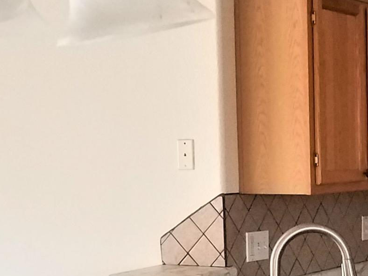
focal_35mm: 99
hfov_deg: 18.9
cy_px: 210
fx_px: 1052
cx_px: 420
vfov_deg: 14.9
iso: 200
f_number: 1.7
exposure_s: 1/24
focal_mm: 4.2
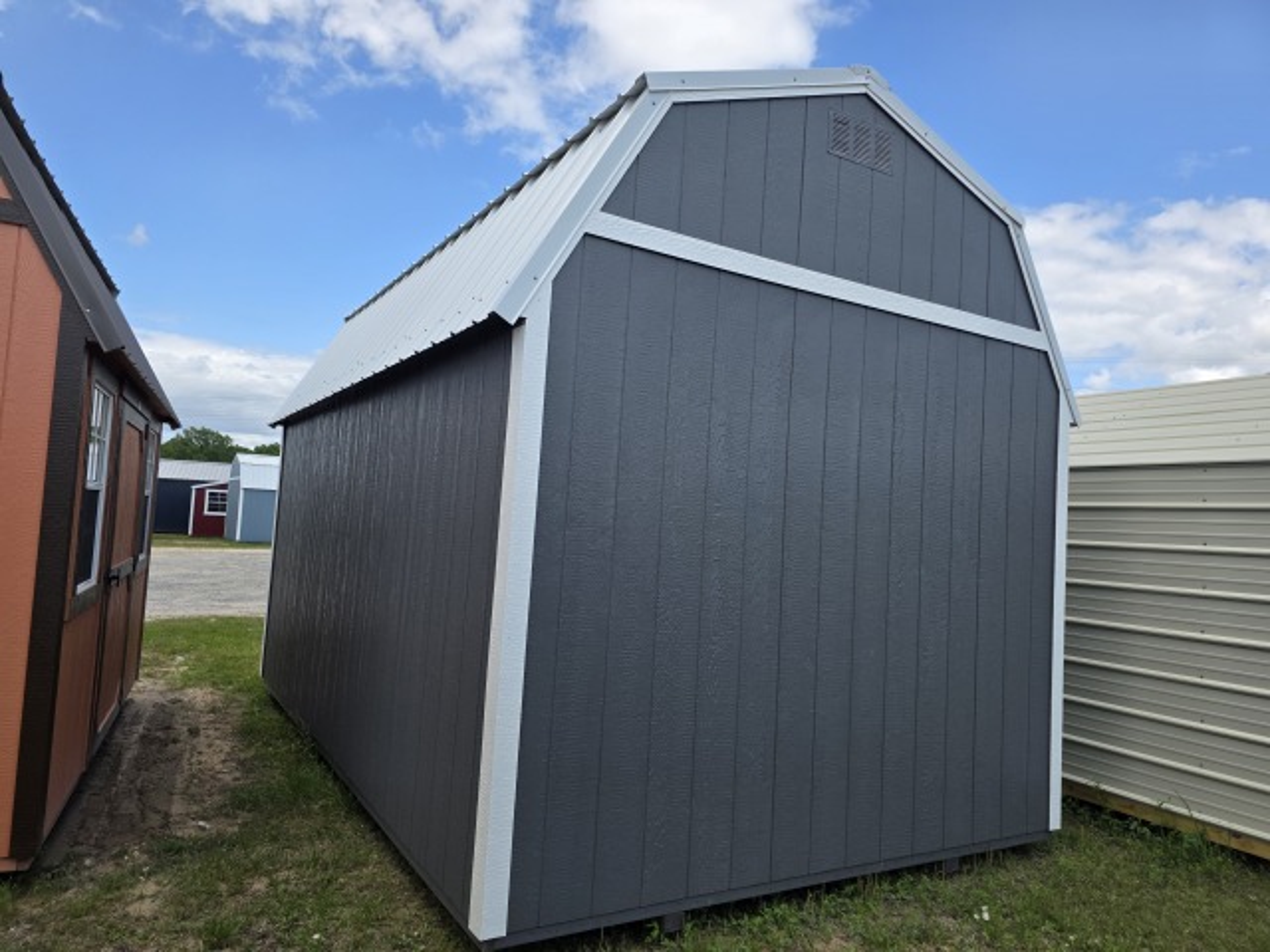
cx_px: 635
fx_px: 844
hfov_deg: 73.9
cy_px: 476
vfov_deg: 58.9
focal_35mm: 23
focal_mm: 6.3
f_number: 1.7
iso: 80
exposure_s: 1/4057
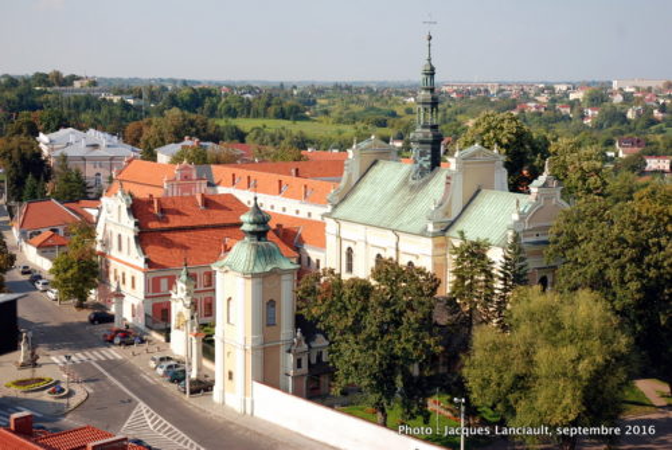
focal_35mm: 57
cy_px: 225
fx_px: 1066
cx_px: 336
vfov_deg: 23.9
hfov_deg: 35.0
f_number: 7.1
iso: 100
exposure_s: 1/200
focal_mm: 38
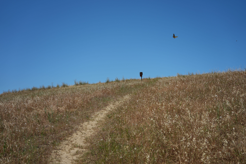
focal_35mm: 50
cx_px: 123
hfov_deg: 39.6
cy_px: 82
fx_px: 342
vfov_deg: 27.0
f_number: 5
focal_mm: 50
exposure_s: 1/1000
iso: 100
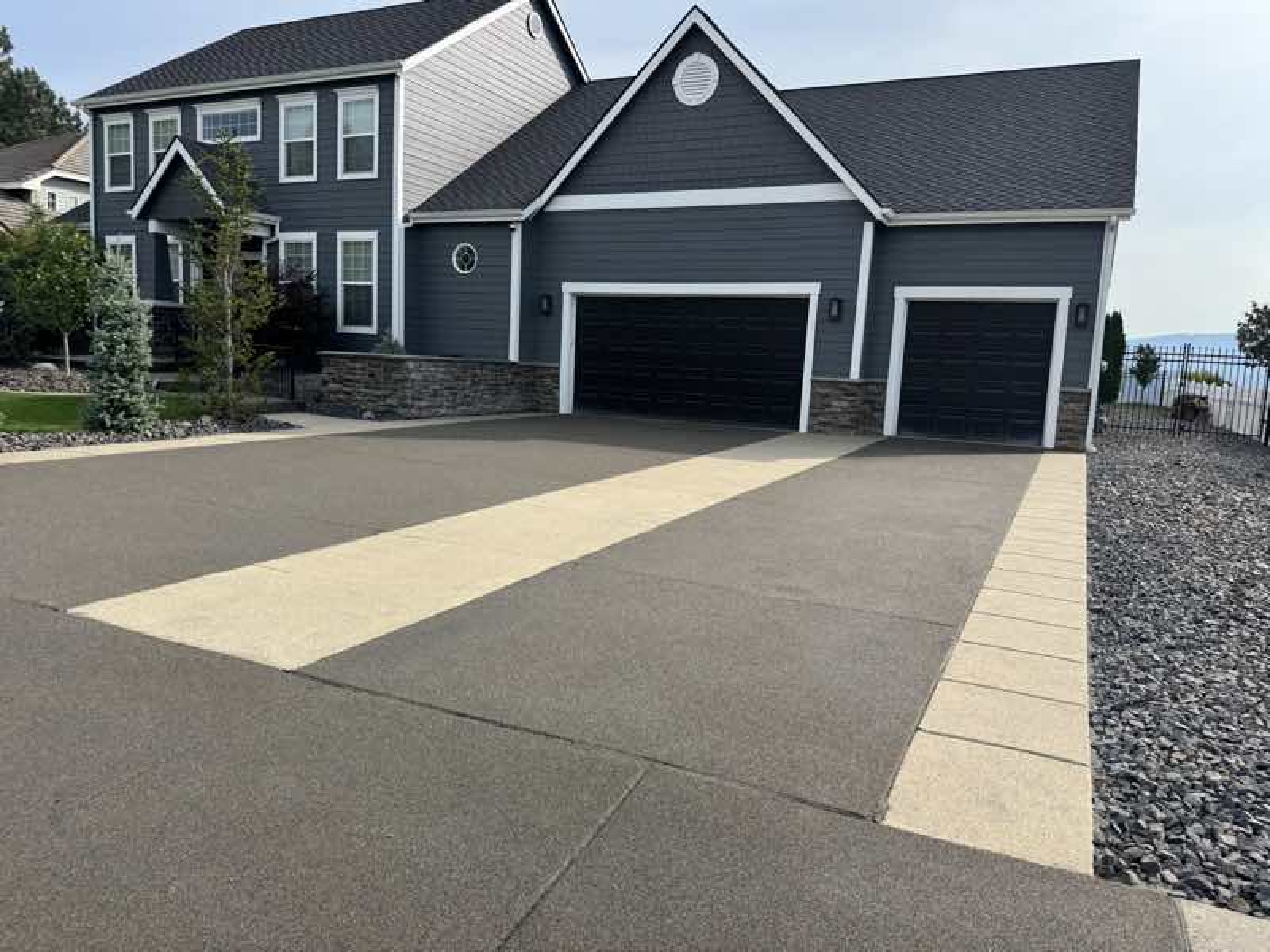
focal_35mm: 24
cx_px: 635
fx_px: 881
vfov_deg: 56.8
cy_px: 476
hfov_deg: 71.6
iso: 80
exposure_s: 1/2710
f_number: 1.78
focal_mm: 6.76
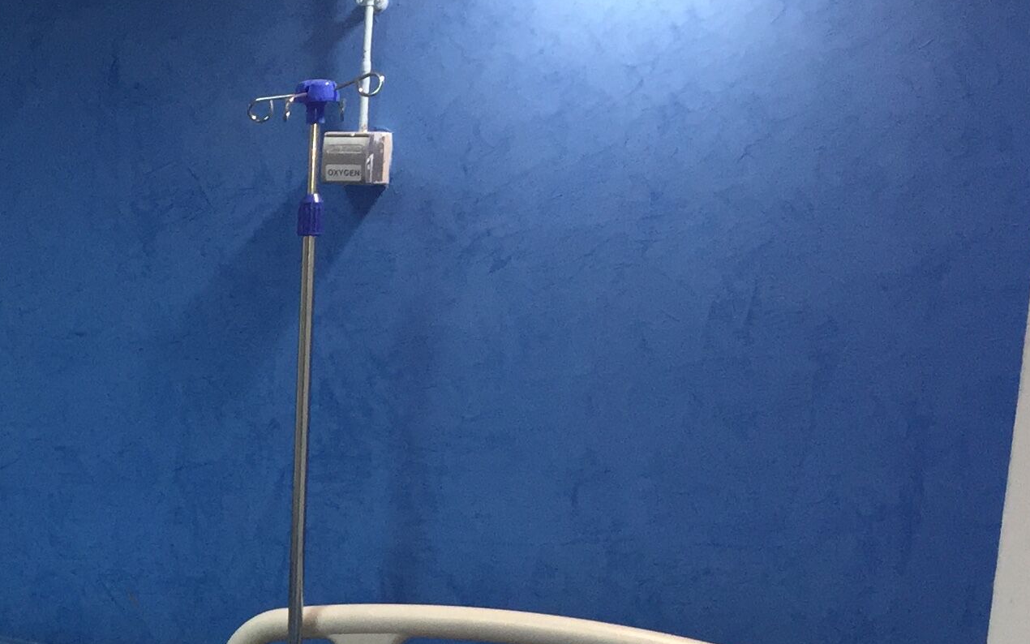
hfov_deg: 23.9
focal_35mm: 79
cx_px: -195
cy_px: 620
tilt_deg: -10.4
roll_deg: -1.9
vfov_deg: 16.2
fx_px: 2218
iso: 80
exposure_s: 1/33
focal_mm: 4.15
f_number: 2.2
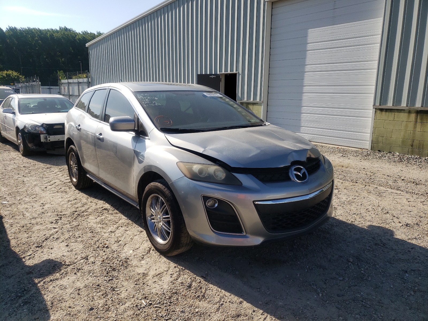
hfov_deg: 67.3
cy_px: 160
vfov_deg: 53.1
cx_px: 214
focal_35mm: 26
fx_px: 321
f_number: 1.5
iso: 50
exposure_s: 1/3333
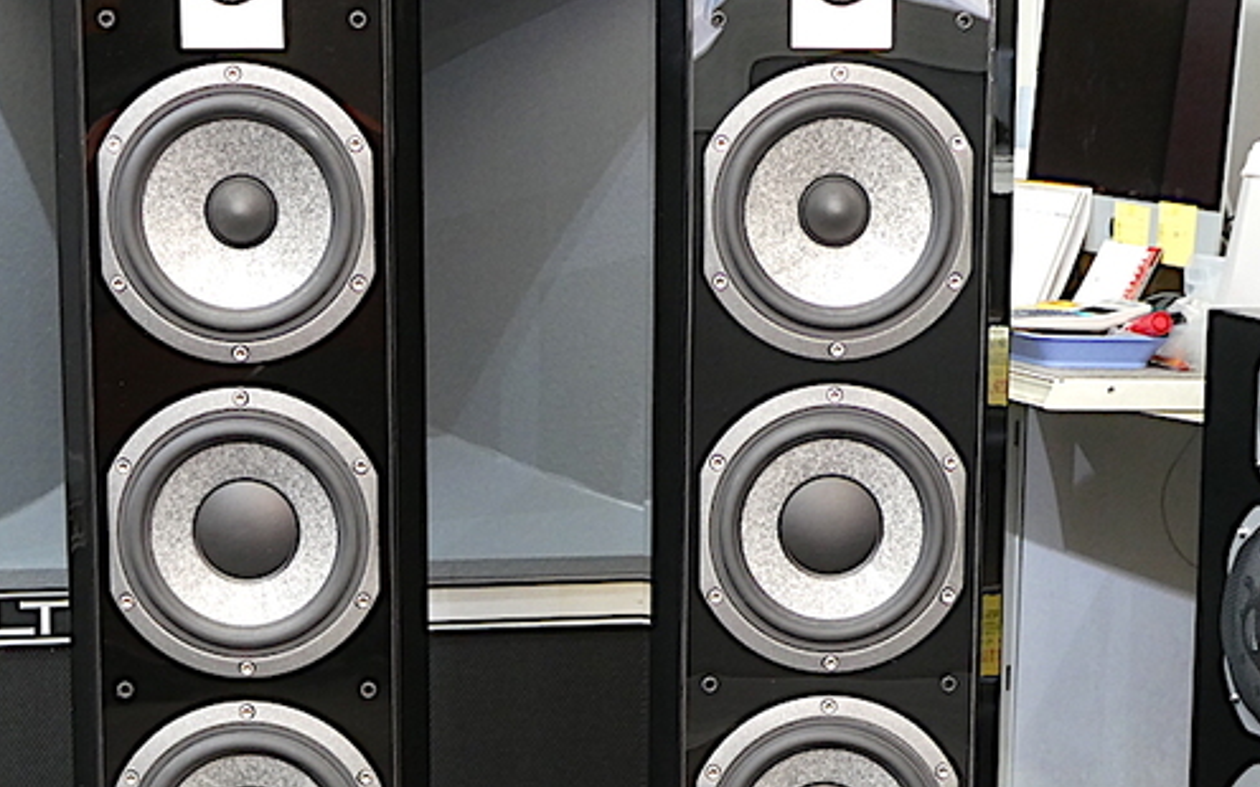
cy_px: 759
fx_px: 4018
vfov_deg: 11.1
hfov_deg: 17.8
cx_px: 551
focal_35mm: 117
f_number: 4.2
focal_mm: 10.3
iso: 200
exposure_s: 1/5
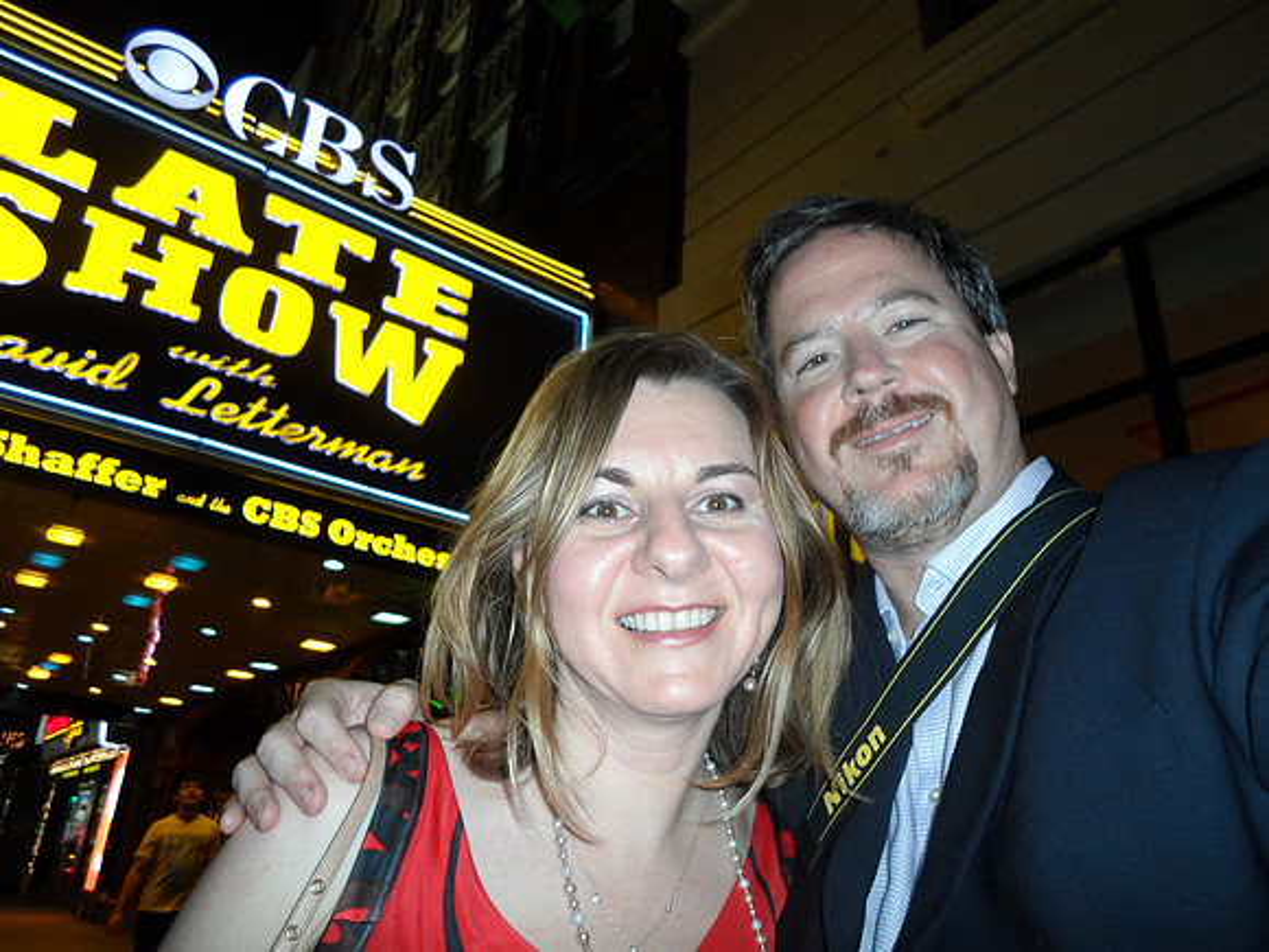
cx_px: 634
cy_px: 476
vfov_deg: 54.9
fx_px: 916
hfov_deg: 69.4
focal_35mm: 25
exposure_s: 1/15
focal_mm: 4.5
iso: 100
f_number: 2.5
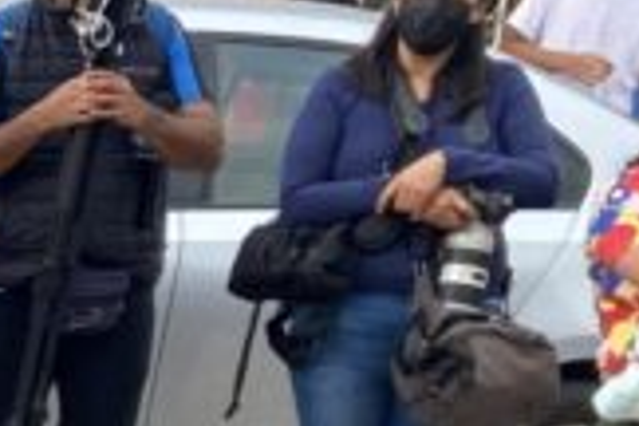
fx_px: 2840
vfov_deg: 8.4
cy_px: 655
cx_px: -430
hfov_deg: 12.0
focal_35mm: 160
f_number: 1.8
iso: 32
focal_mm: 4.25
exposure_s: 1/122
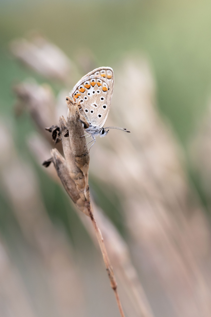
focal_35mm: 105
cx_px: 106
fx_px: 924
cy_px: 158
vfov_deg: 19.5
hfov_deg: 13.0
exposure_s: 1/250
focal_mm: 105
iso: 2000
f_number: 11
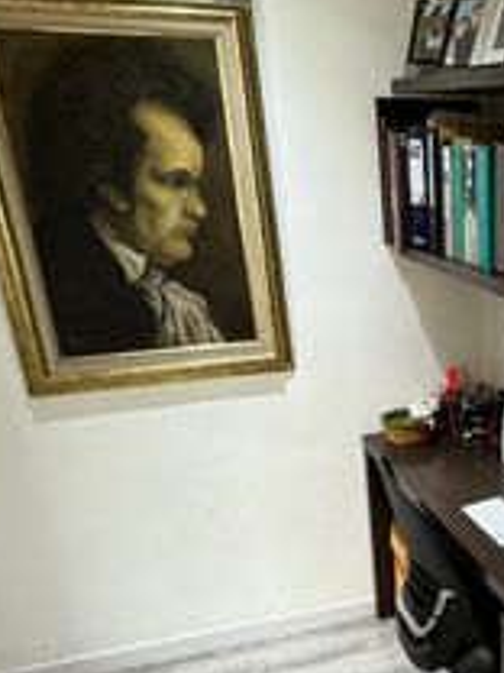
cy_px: 552
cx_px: 556
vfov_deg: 40.1
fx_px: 874
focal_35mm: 45
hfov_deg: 29.1
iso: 320
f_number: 2.2
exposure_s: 1/60
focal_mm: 2.22
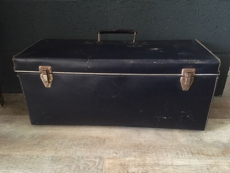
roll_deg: -0.2
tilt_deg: -27.2
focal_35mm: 29
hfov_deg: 61.7
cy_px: 86
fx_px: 193
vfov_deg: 48.2
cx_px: 115
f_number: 2.2
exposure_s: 1/17
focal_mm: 4.15
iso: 500
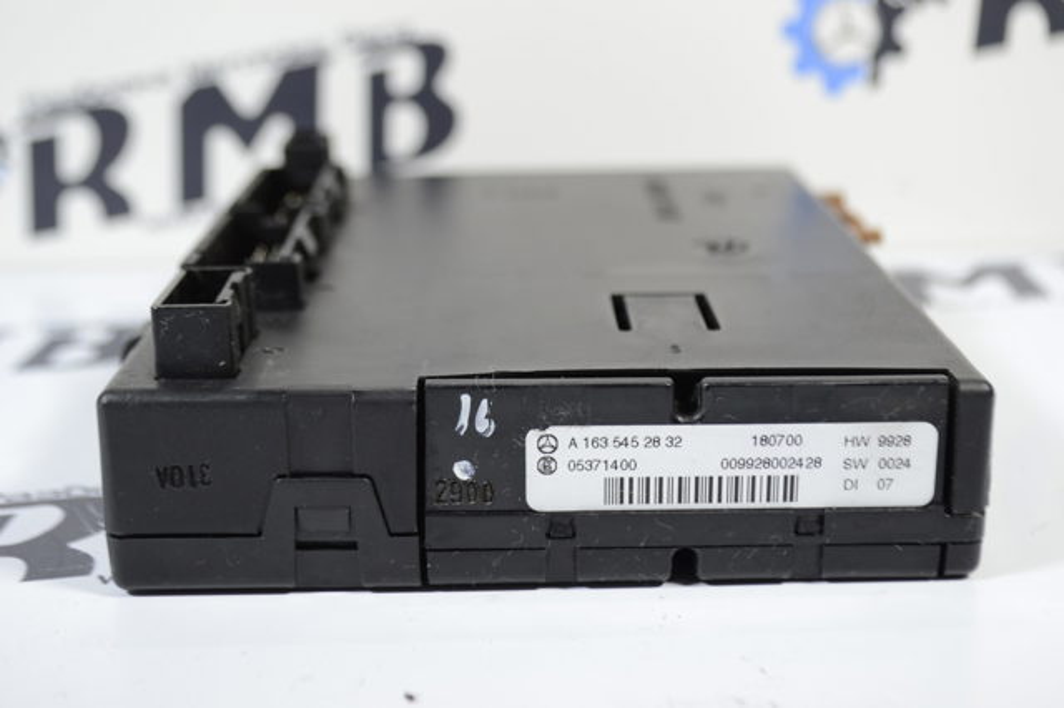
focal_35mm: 52
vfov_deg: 25.7
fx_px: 1551
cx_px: 532
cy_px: 354
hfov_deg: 37.9
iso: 400
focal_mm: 35
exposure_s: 1/250
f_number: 5
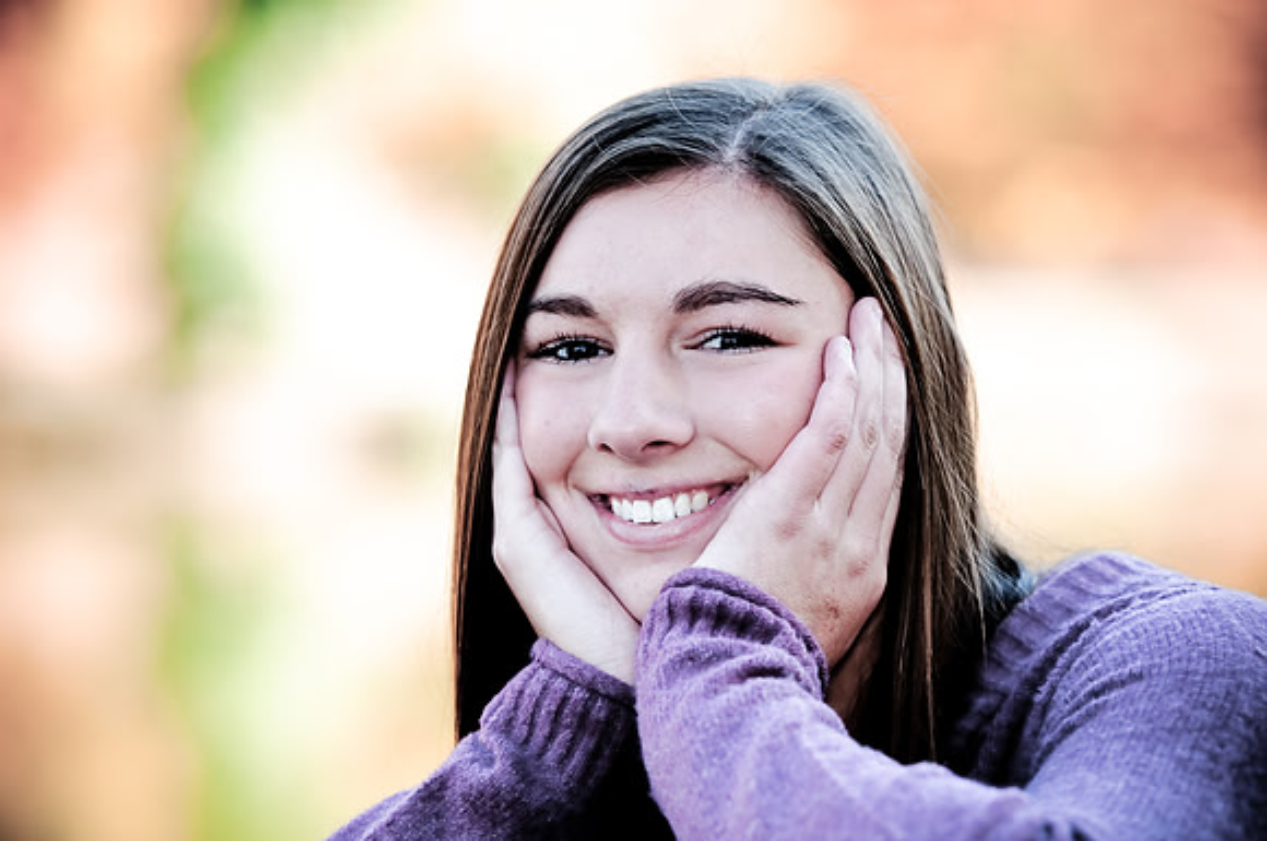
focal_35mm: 218
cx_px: 634
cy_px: 420
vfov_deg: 6.3
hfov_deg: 9.5
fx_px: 7644
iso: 100
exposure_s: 1/250
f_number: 2.8
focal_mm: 145
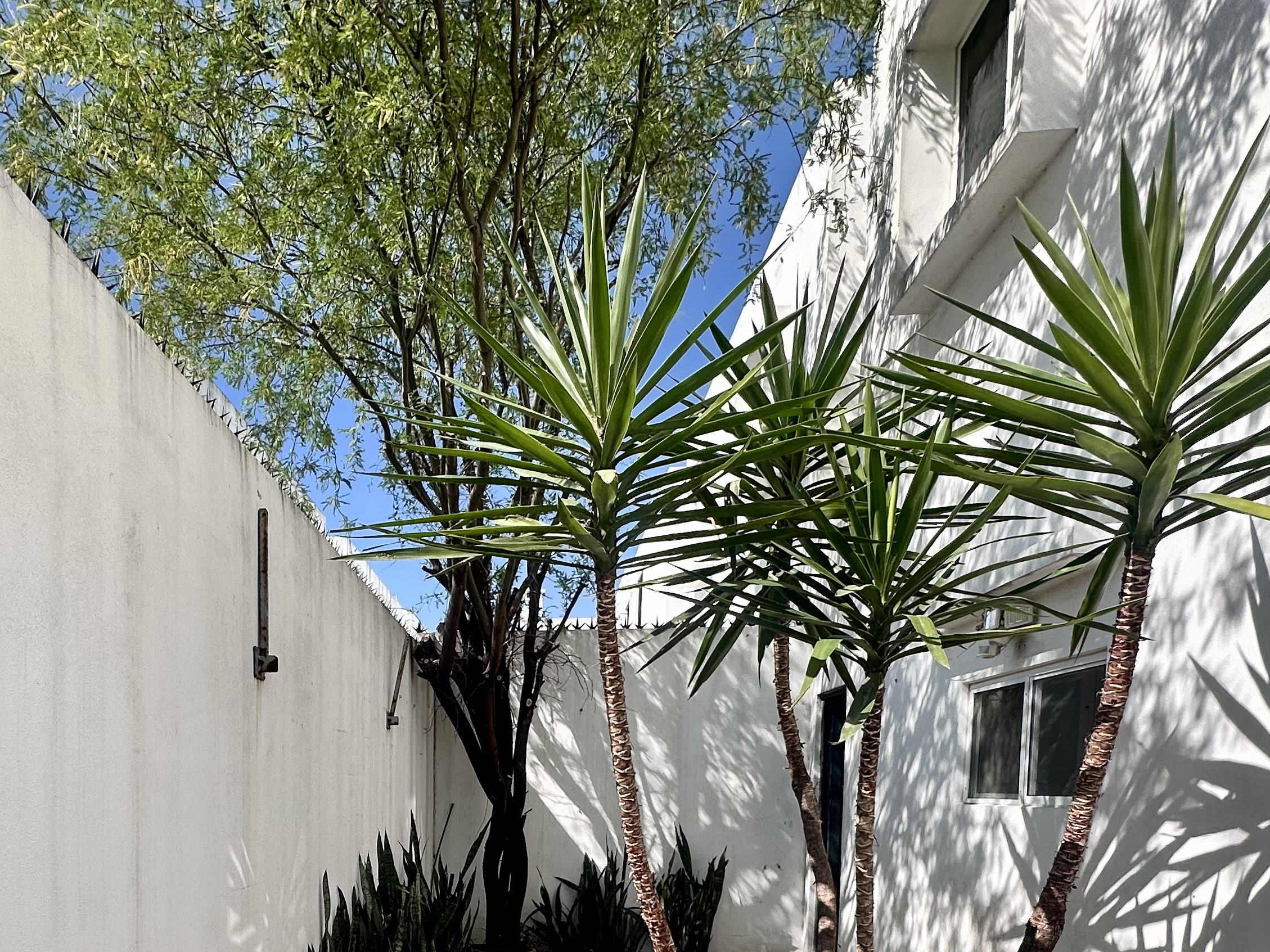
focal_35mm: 25
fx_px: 917
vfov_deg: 49.3
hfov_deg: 67.5
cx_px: 424
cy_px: 845
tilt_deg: -2.8
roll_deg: -0.8
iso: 40
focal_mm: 2.22
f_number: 2.2
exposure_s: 1/1553
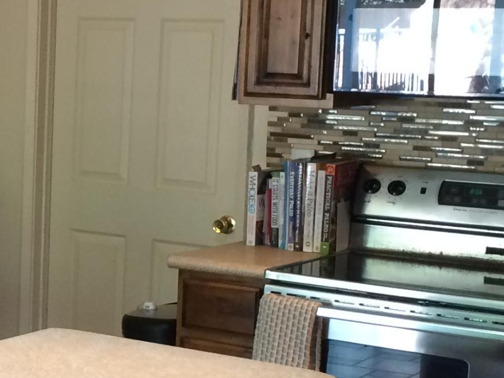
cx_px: -79
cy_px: 195
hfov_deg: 19.2
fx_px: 1412
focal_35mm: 97
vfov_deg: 15.2
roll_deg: -1.0
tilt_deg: -8.7
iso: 100
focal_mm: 4.15
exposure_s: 1/30
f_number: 2.2
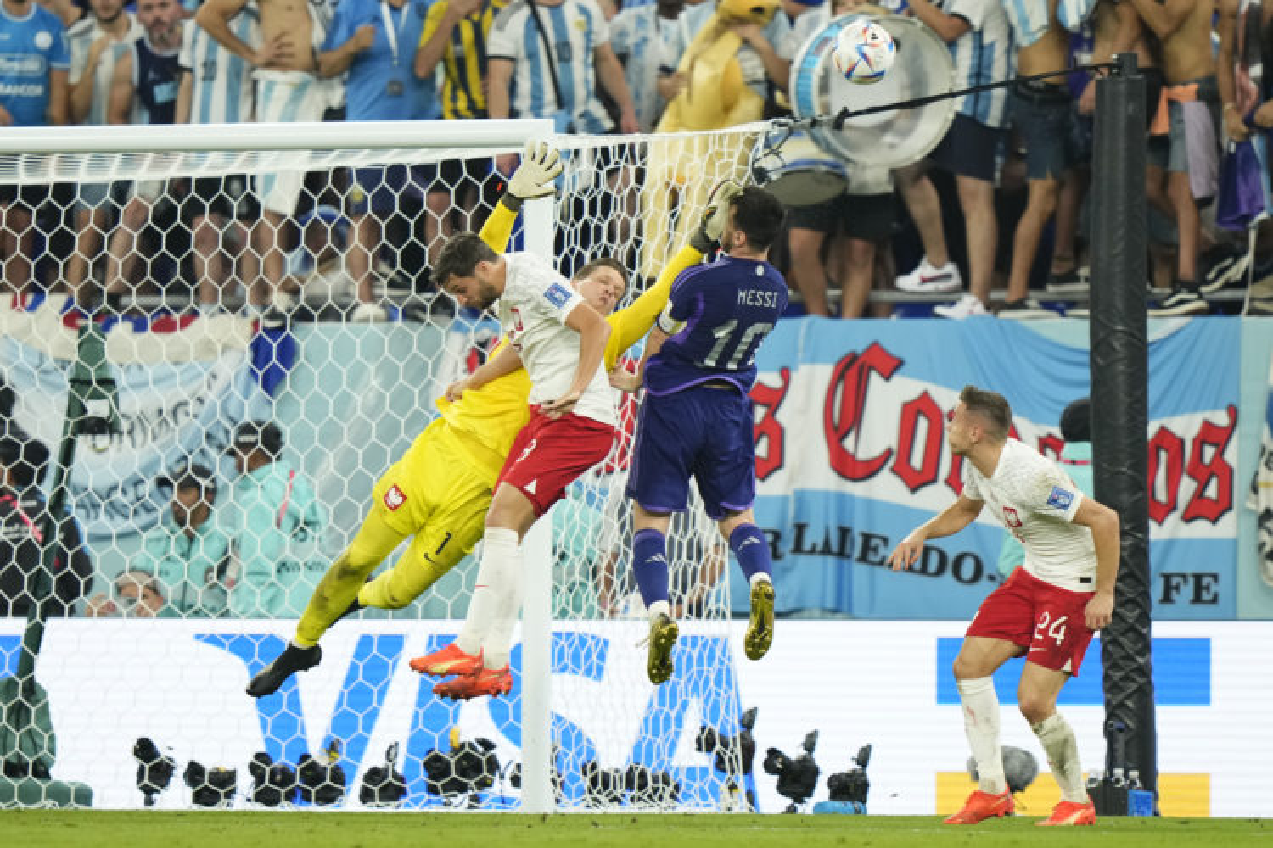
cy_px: 424
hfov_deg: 5.2
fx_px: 14143
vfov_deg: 3.4
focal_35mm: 400
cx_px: 636
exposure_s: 1/1600
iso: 2500
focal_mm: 400
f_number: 3.2
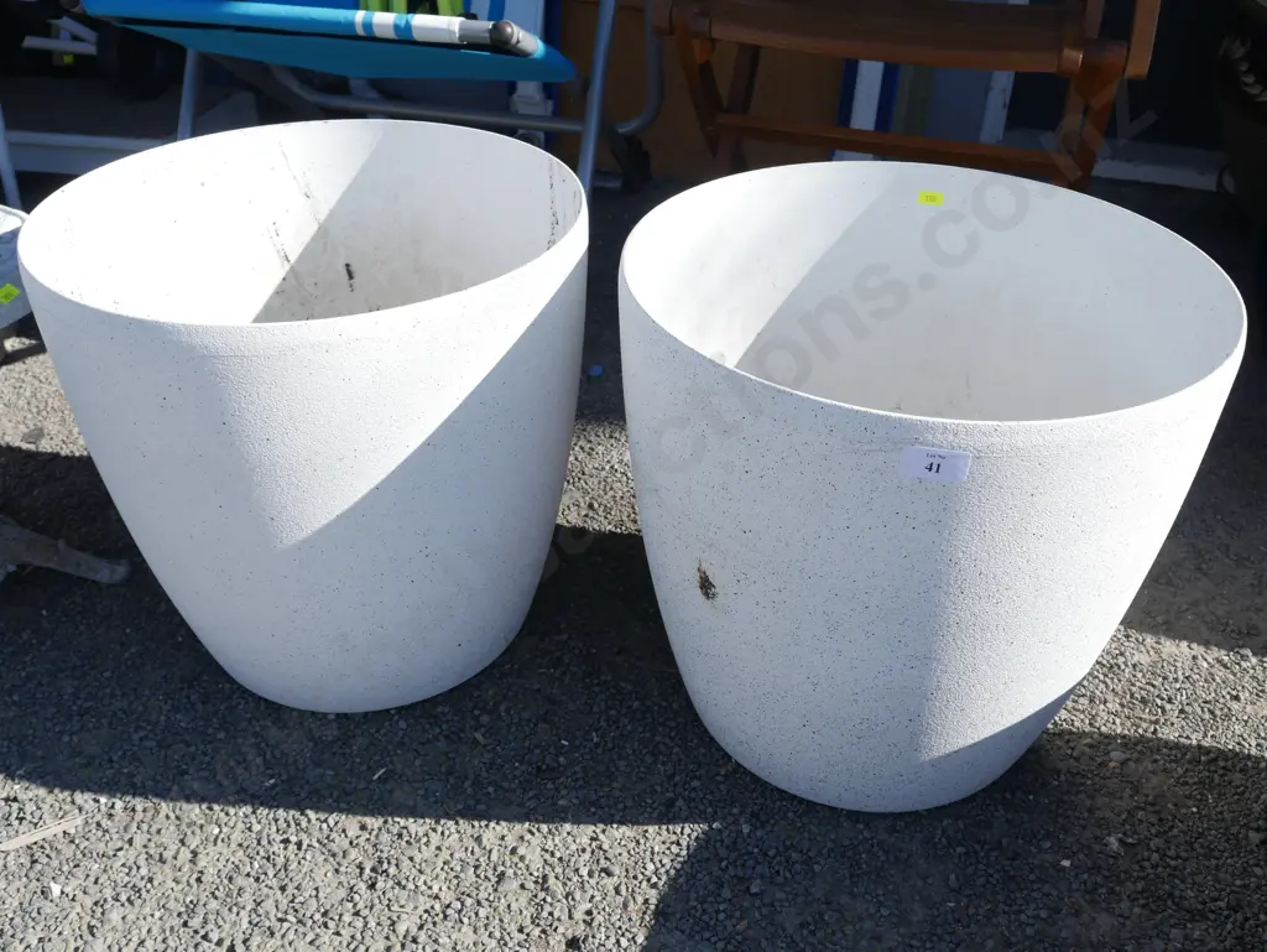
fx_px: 1172
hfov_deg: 56.8
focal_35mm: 32
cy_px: 476
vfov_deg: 44.2
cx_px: 634
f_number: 7.1
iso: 200
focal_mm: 16
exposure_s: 1/320
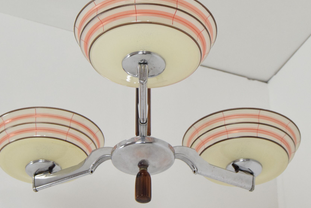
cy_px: 81
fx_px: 811
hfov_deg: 21.7
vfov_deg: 14.6
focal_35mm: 94
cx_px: 145
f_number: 7.1
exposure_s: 1/200
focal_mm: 35
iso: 1600
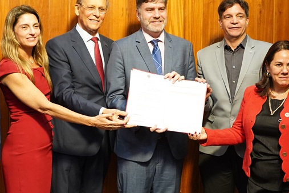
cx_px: 116
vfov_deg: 19.2
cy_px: 94
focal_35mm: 71
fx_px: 570
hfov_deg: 28.4
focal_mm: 24
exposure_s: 1/160
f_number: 2.8
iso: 2500
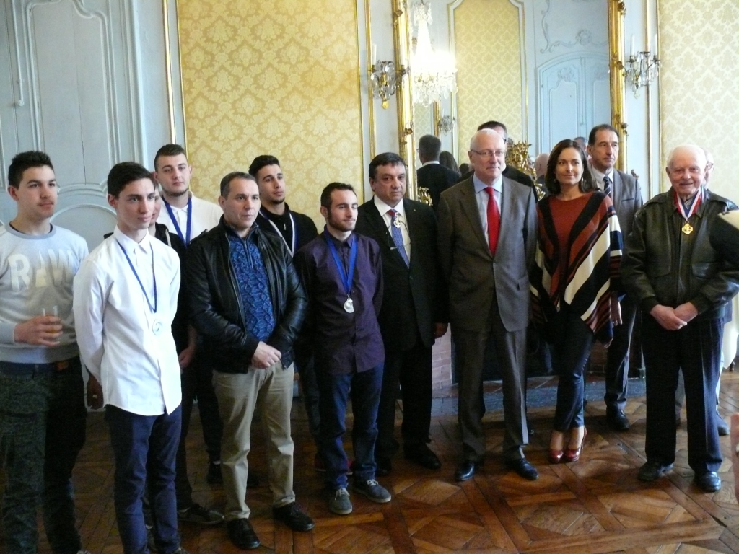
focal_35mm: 35
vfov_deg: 40.7
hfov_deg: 52.6
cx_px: 370
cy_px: 277
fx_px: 747
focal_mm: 7.4
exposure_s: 1/30
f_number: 2.8
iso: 800
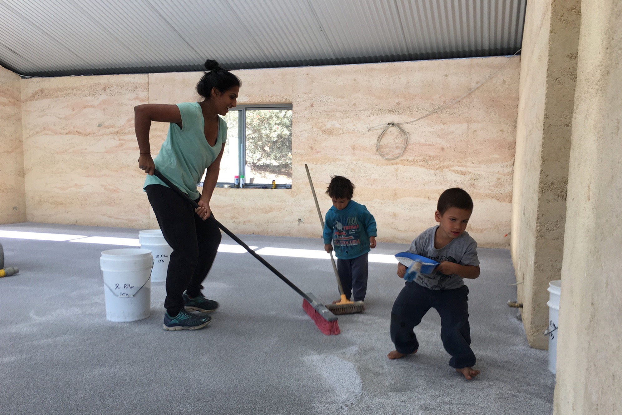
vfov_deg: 42.2
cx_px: 310
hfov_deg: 60.3
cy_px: 238
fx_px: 535
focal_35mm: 31
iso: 25
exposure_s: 1/100
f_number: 2.2
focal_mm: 4.15
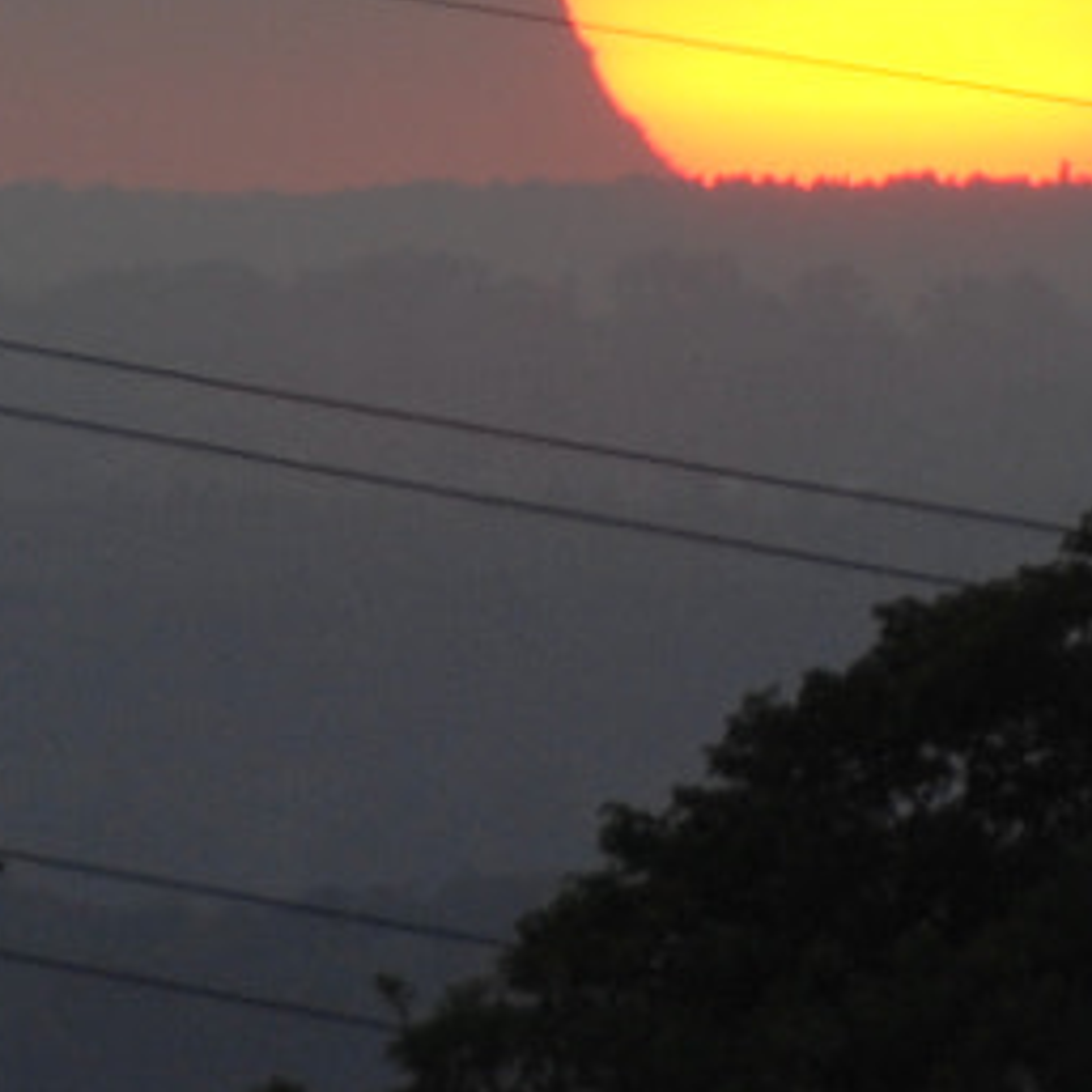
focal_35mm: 2026
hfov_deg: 0.9
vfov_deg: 0.9
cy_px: 89
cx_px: 820
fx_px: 72309
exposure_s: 1/160
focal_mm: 200
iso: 200
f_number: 6
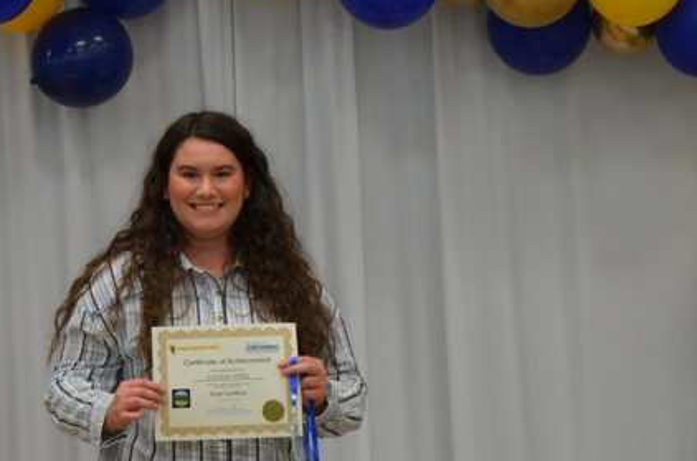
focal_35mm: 408
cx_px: 329
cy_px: 335
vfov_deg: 3.3
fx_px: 7879
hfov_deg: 5.1
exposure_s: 1/30
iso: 800
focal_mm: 112
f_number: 5.6
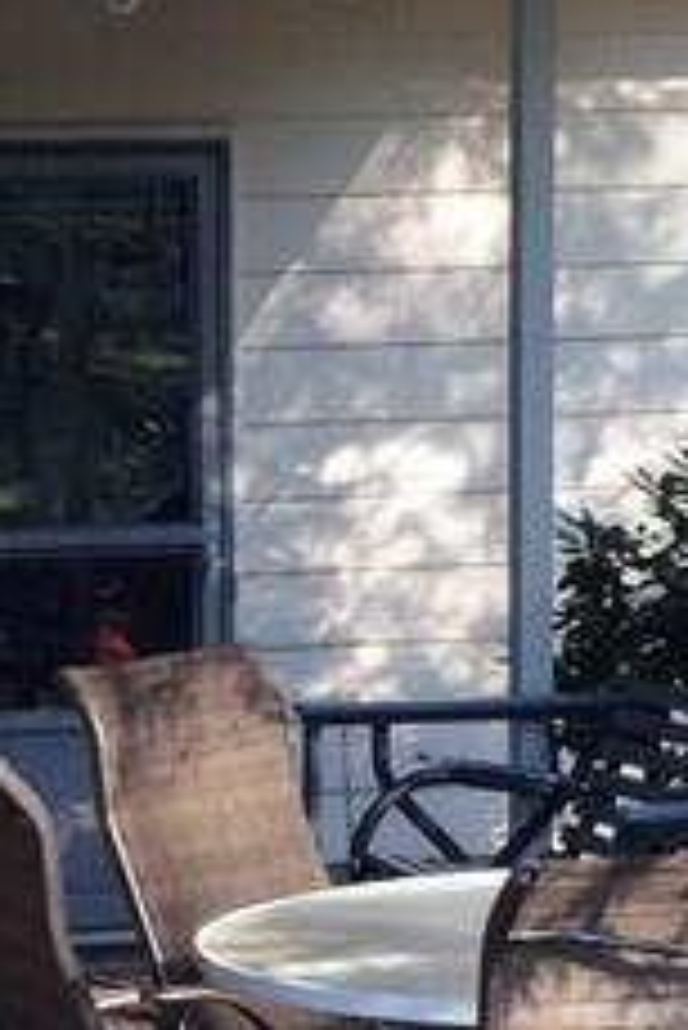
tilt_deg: -8.6
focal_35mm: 135
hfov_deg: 10.1
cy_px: 931
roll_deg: +0.0
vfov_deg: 15.0
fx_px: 3864
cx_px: -85
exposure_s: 1/244
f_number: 2.2
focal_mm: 4.15
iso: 32
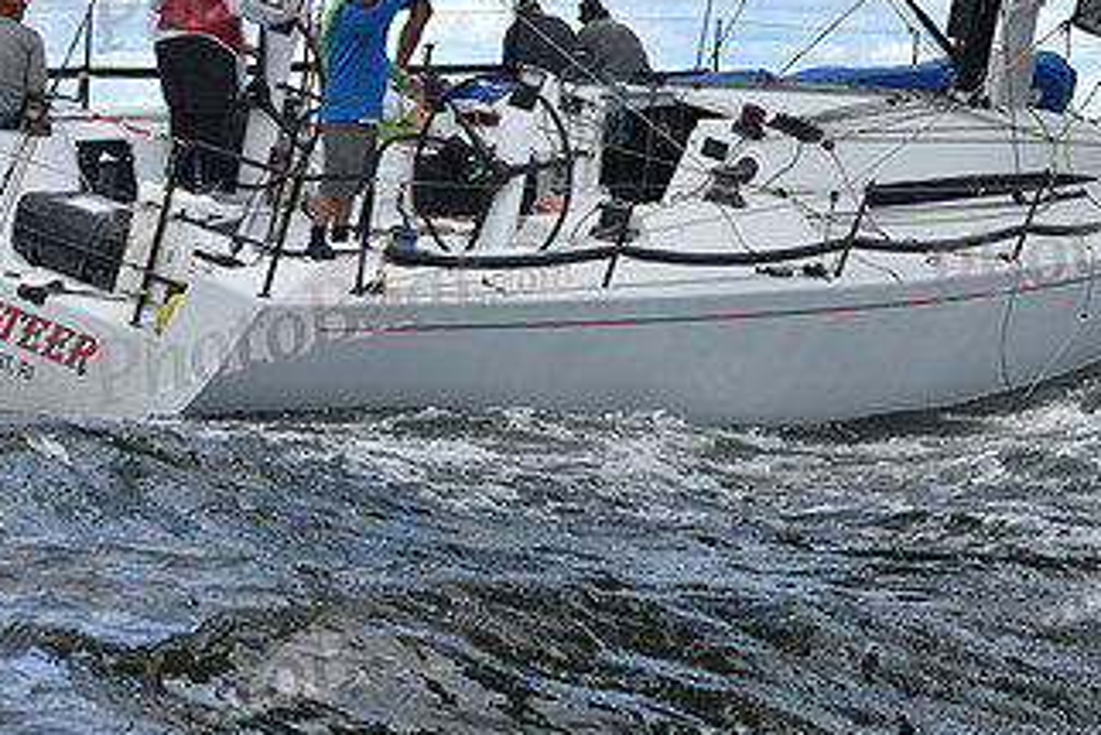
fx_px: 3855
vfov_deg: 10.8
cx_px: 752
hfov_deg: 16.2
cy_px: 94
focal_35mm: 126
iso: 250
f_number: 6.3
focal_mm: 70
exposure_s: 1/1000
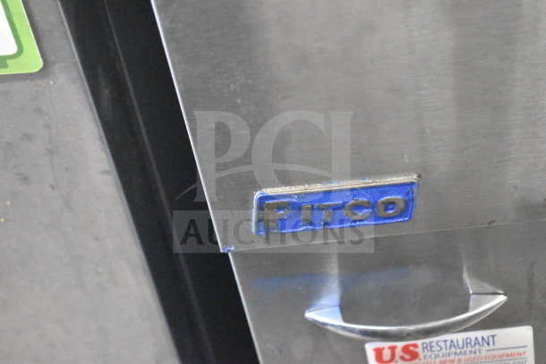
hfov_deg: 24.6
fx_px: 1251
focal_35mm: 82
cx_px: 273
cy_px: 182
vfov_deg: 16.6
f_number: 5.6
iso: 20000
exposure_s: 1/100
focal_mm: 55
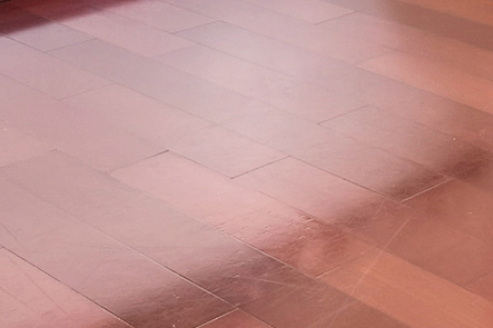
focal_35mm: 104
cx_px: 734
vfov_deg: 11.3
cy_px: -411
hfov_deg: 17.7
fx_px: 1424
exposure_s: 2.5
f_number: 9
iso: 100
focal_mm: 15
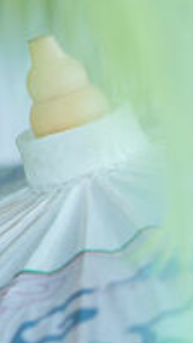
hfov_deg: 1.1
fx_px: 10058
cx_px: 639
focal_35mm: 1106
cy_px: 558
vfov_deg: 2.0
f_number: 2.8
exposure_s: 1/640
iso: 100
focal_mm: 200
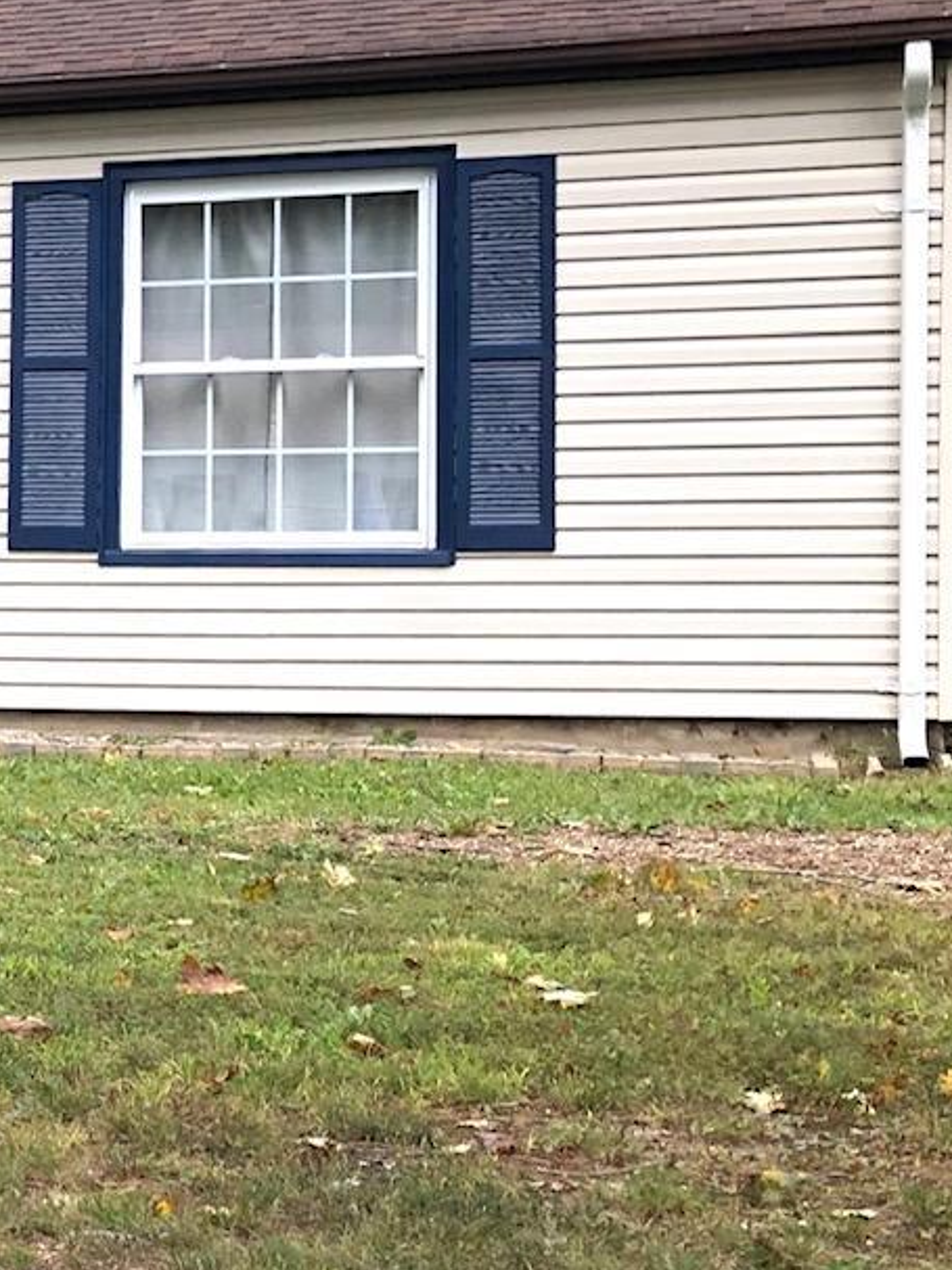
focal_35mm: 90
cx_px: -925
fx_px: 3301
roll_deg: -1.5
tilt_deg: +1.3
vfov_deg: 21.8
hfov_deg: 14.0
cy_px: 532
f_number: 1.8
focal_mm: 3.99
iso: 20
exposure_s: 1/656
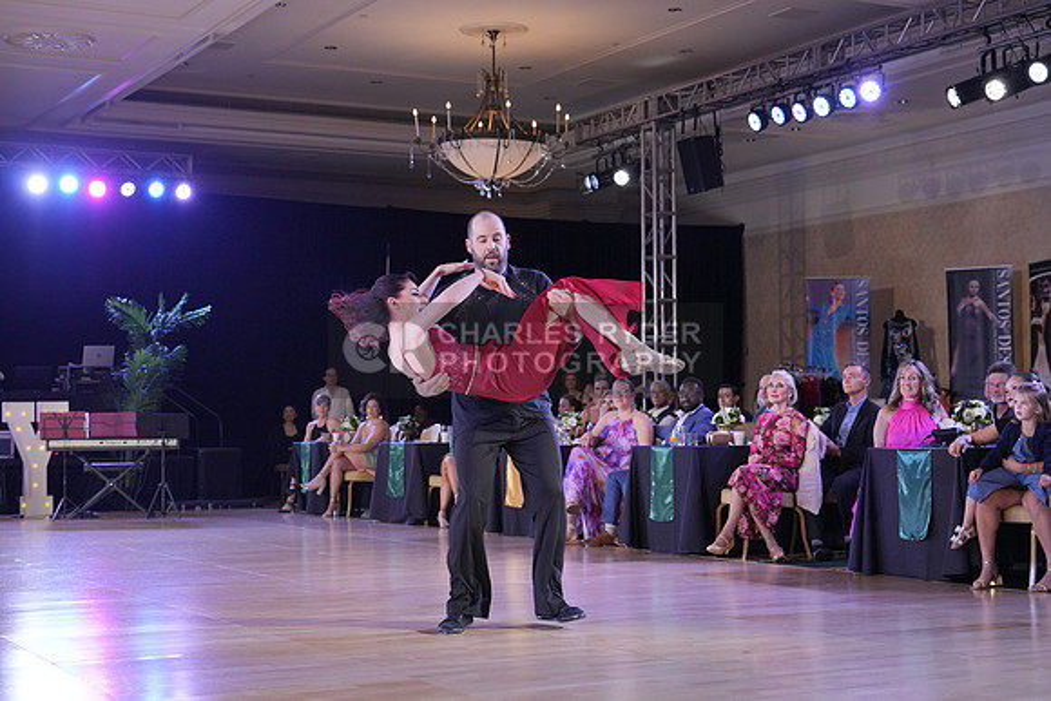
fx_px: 1694
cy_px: 350
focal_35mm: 58
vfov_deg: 23.4
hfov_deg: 34.5
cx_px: 526
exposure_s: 1/500
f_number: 4
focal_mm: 58
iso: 2000
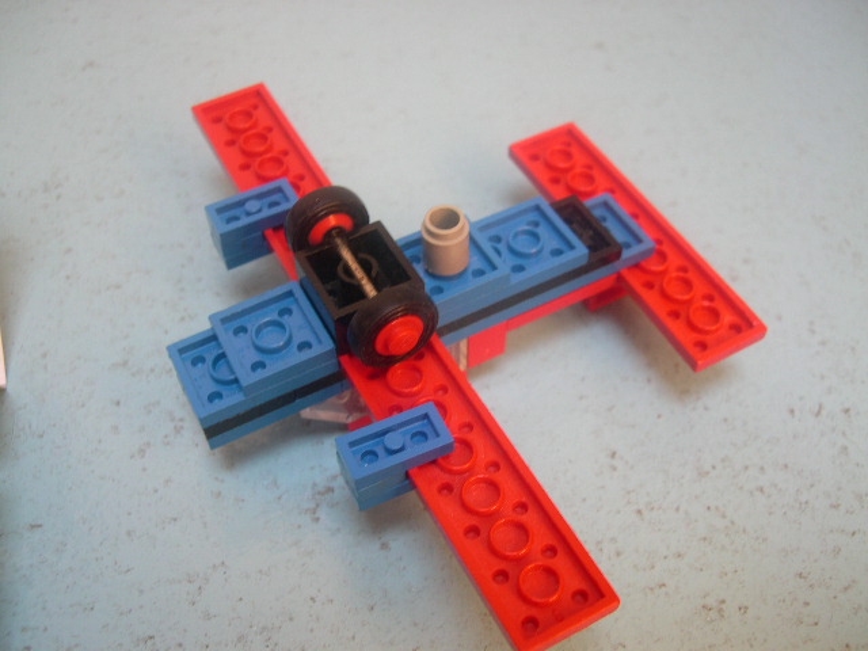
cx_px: 434
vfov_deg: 37.7
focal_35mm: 38
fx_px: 953
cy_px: 326
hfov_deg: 49.0
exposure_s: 1/21.5
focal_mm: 8
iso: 100
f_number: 2.8
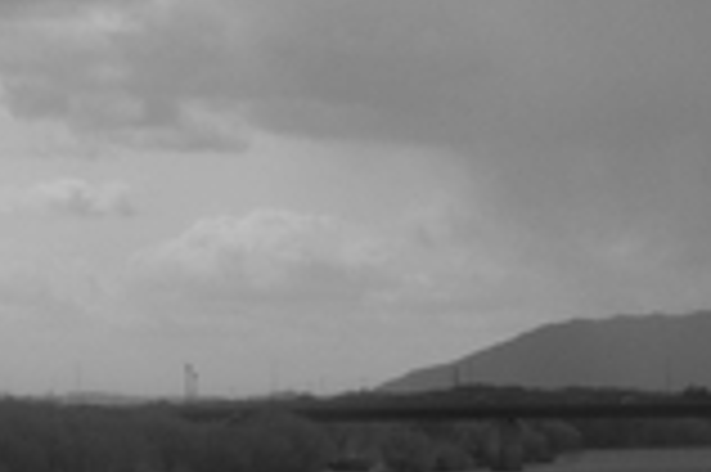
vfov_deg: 6.4
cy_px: 207
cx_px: 513
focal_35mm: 213
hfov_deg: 9.7
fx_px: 4202
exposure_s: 1/125
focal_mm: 18.3
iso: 400
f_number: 11
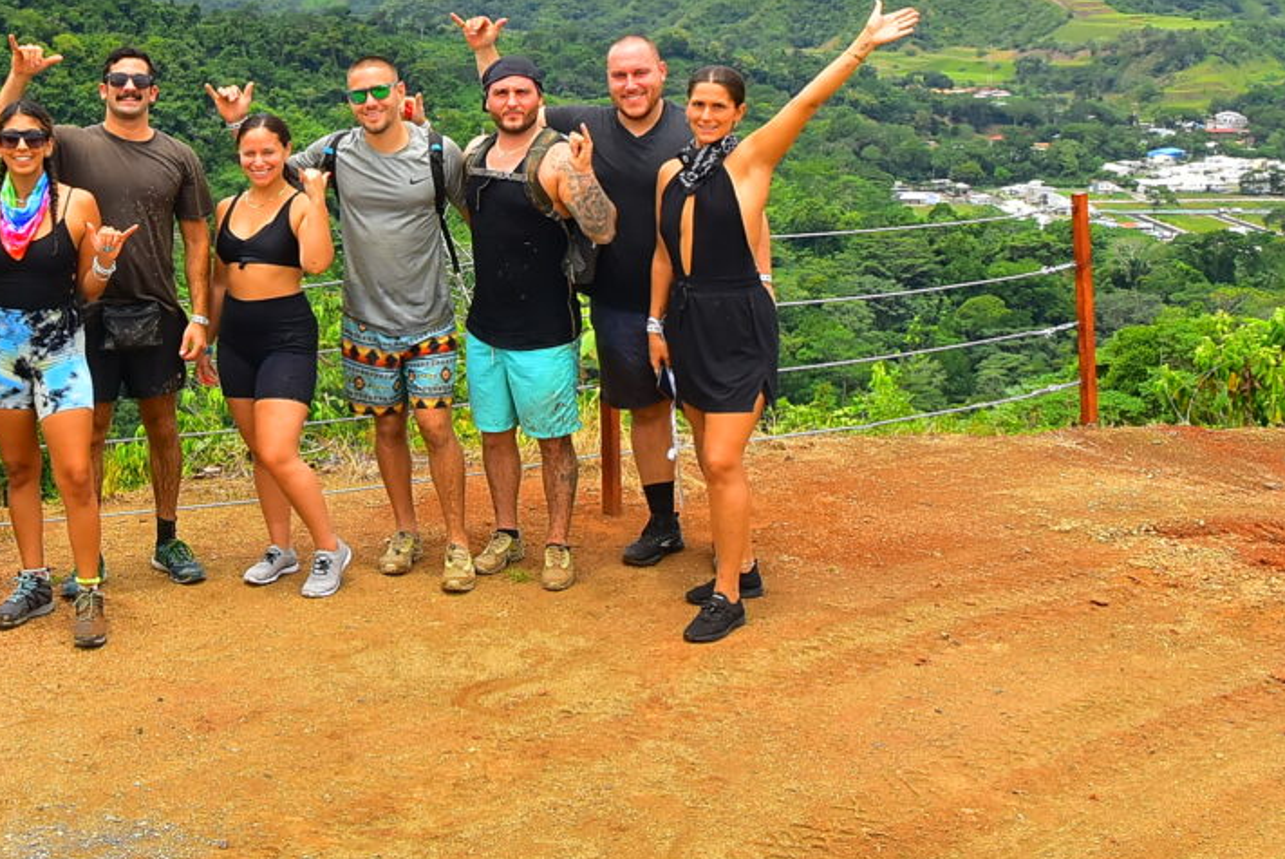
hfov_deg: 34.4
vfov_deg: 23.2
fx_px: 2036
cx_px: 333
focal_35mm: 57
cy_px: 95
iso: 320
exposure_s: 1/400
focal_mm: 18
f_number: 9
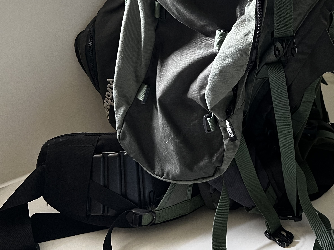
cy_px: 43
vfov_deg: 31.8
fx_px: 425
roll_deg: +0.1
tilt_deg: -19.9
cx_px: 245
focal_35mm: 44
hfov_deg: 41.8
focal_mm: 5.7
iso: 320
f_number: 1.5
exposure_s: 1/60
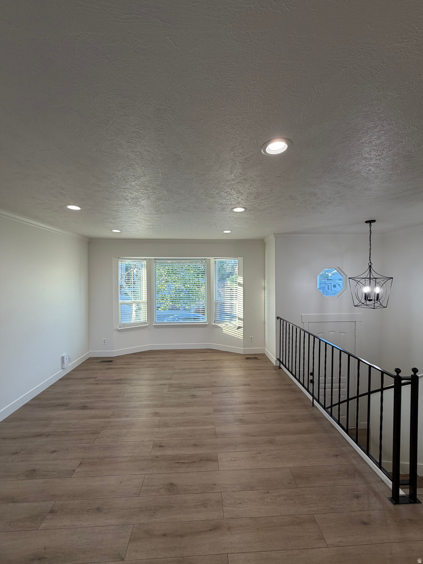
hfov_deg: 85.7
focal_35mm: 14
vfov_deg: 102.1
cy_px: 282
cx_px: 212
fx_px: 228
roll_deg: +1.0
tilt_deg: +0.1
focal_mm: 2.22
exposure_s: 1/120
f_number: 2.2
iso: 125
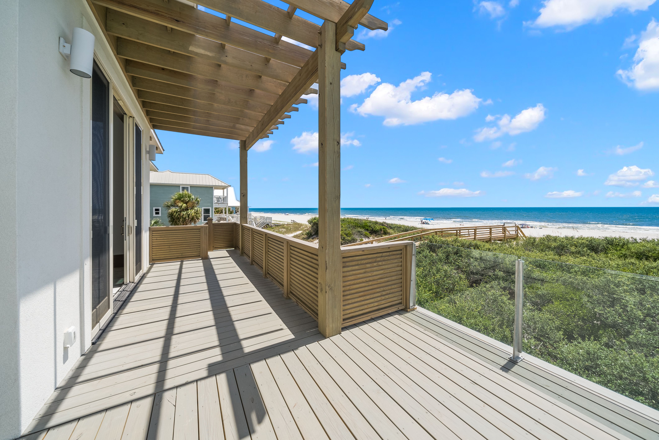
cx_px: 330
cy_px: 220
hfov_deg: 112.6
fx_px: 220
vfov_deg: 90.1
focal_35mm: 12
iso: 125
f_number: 7.1
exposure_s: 1/320
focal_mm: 12
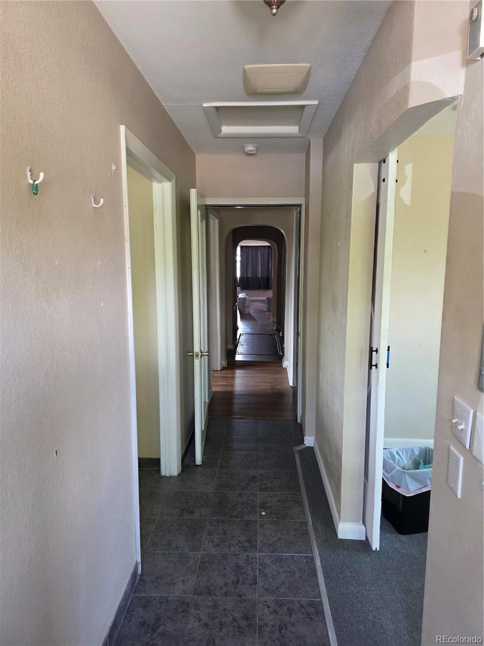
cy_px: 323
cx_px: 242
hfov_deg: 58.9
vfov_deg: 73.9
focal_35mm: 23
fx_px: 429
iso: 500
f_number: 1.7
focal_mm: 6.3
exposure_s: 1/120
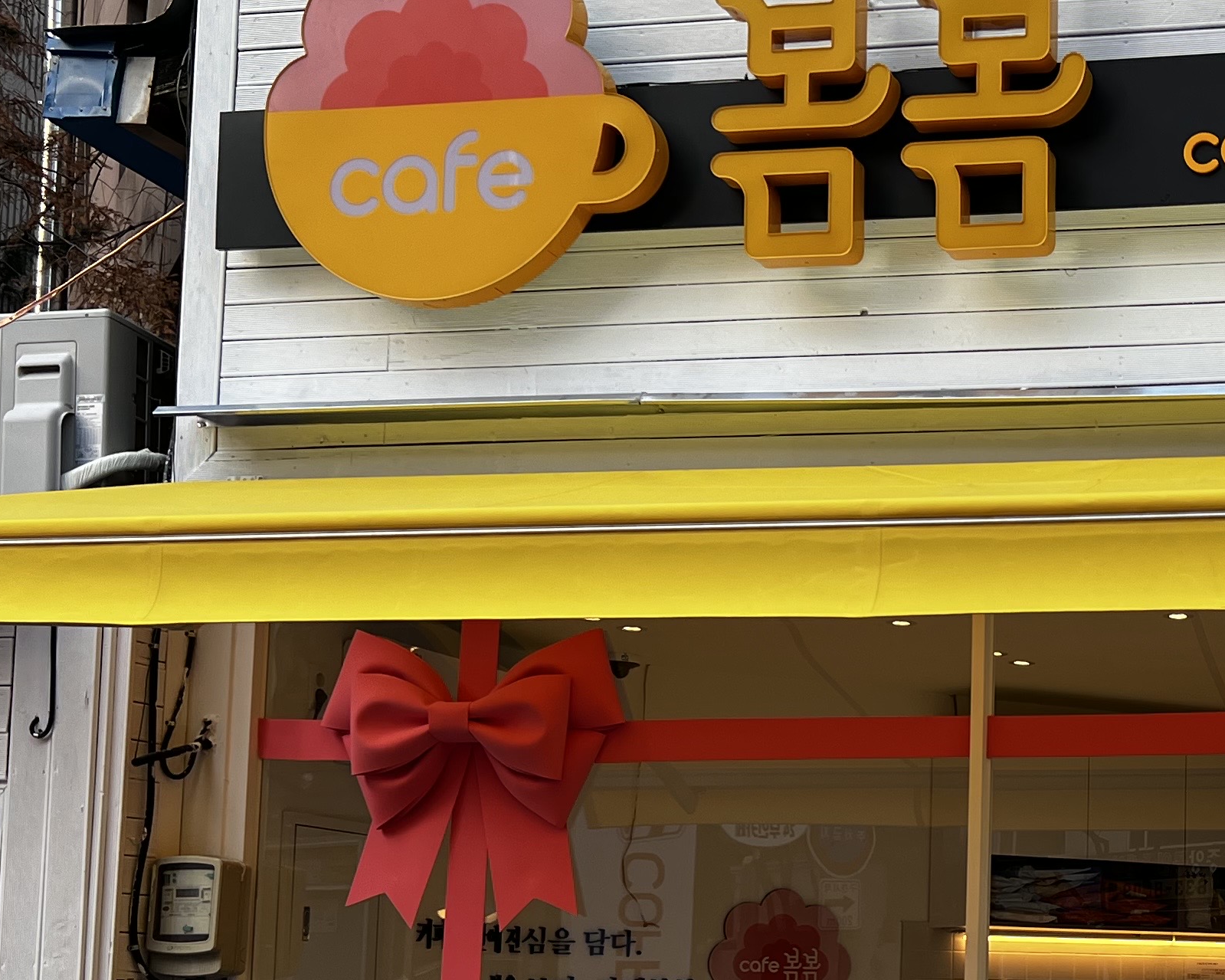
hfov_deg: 27.9
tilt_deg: +5.8
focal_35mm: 64
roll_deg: -0.6
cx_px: 1216
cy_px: 778
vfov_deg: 23.5
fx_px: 2320
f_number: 1.5
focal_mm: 5.7
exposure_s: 1/567
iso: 50
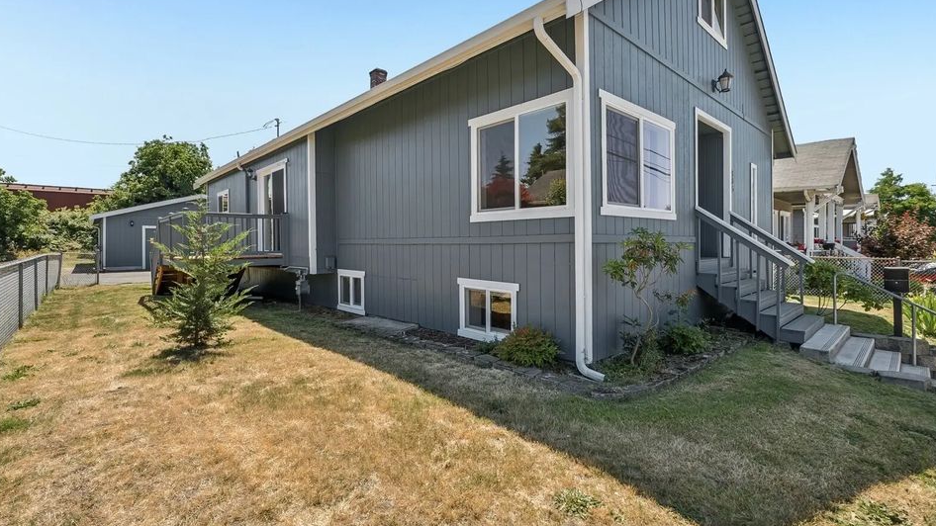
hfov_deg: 95.9
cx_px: 482
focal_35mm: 17
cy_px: 247
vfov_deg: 63.9
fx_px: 422
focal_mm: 10
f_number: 9
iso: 100
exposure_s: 1/60
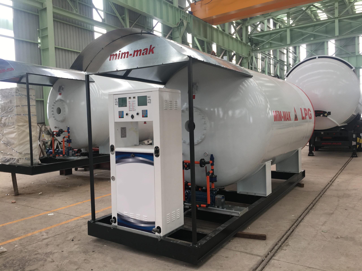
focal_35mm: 29
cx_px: 181
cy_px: 136
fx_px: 303
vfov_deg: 48.2
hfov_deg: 61.7
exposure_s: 1/50
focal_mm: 4.15
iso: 25
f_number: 2.2
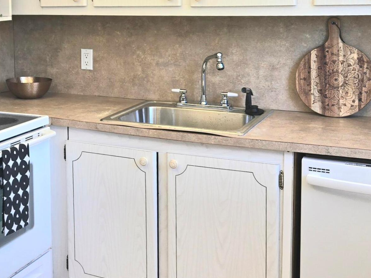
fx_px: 600
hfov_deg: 32.9
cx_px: 52
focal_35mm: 56
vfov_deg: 25.8
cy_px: 68
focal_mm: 5.4
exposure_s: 1/120
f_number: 1.8
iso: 25
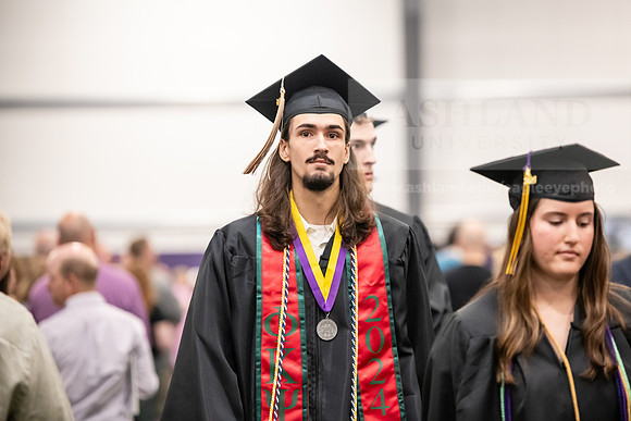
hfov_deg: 12.4
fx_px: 2893
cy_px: 210
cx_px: 316
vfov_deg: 8.3
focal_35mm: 165
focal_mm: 165
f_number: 3.2
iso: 3200
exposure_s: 1/200
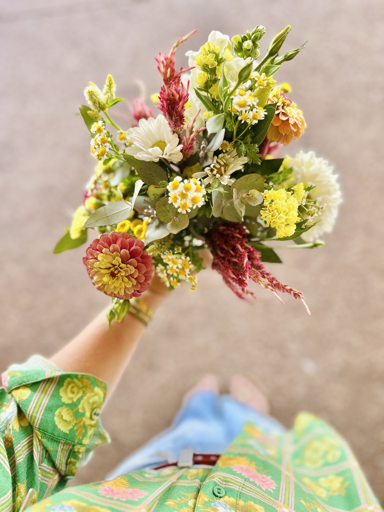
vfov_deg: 71.6
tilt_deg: -76.4
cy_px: 256
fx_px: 355
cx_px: 192
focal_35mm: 24
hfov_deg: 56.8
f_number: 1.78
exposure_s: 1/121
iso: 125
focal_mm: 6.86
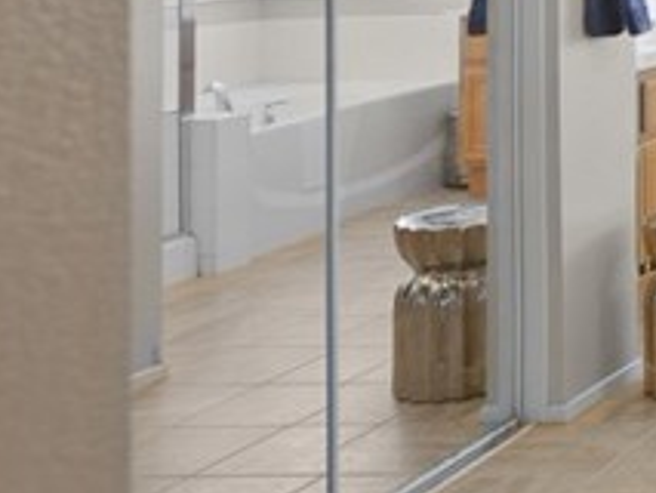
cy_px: -75
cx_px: 1355
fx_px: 1403
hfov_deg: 17.5
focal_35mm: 74
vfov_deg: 19.0
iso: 400
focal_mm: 16
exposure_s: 1/15
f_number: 4
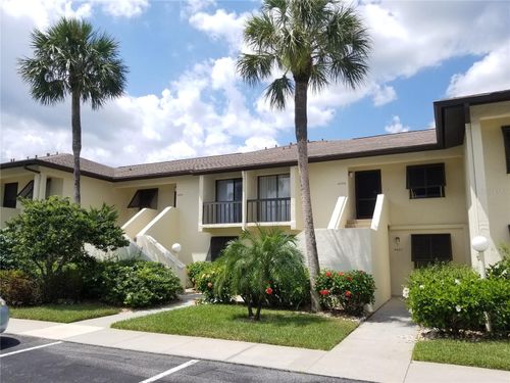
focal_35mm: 26
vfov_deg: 53.1
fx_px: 383
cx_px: 255
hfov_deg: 67.3
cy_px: 192
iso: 50
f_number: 1.7
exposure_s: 1/2312
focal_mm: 4.3
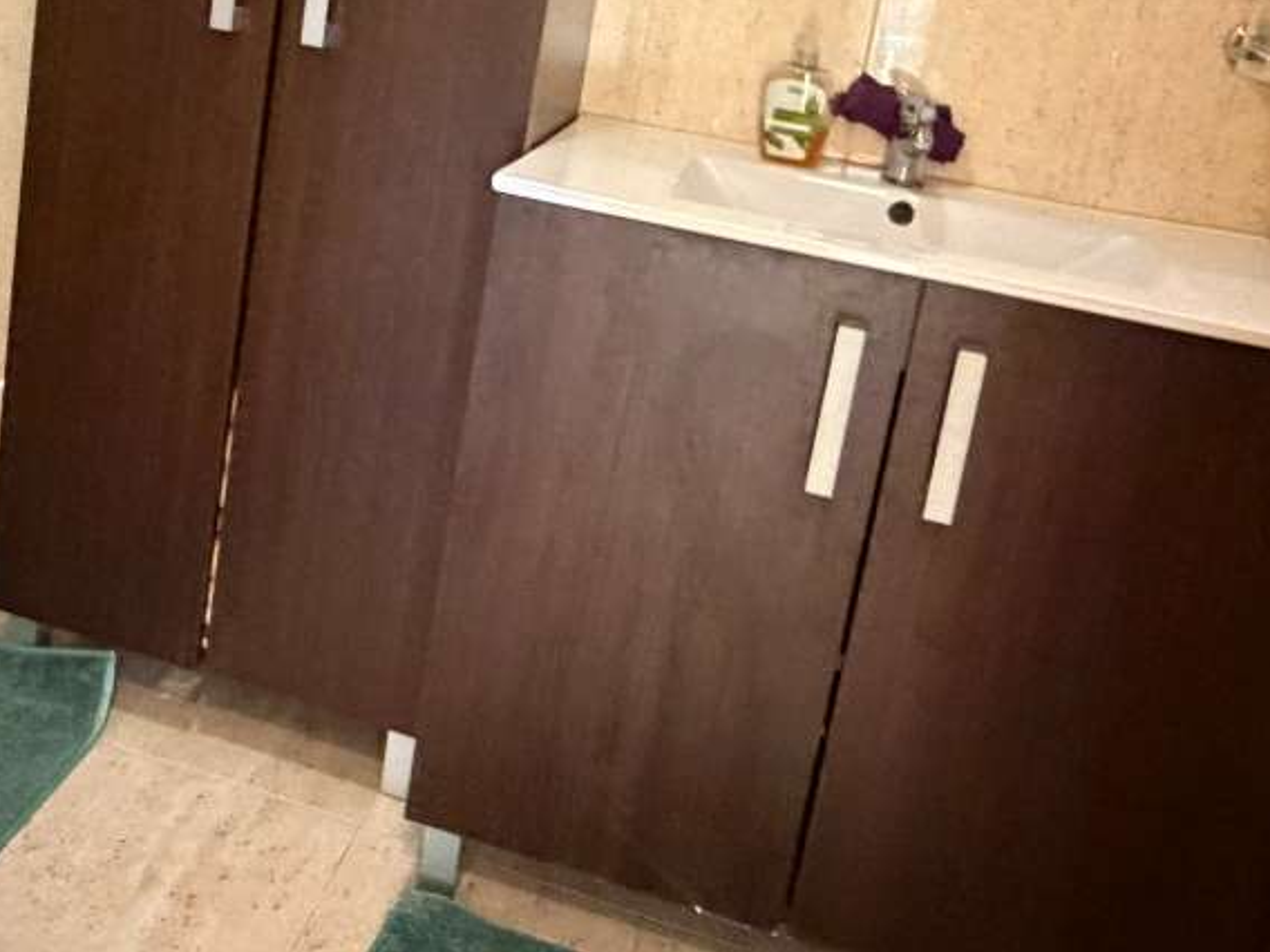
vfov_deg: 36.8
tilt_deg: -11.0
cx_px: 478
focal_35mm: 37
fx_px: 1357
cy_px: 137
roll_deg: -7.6
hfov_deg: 49.7
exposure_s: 1/50
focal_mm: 2.22
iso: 1250
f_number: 2.2
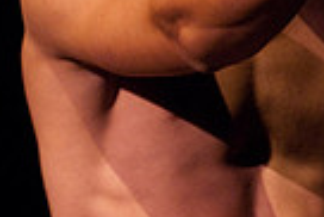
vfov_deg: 2.1
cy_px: -210
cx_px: 7
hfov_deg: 3.2
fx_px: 5775
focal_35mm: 641
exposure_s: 1/50
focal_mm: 100
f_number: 2.8
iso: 1000
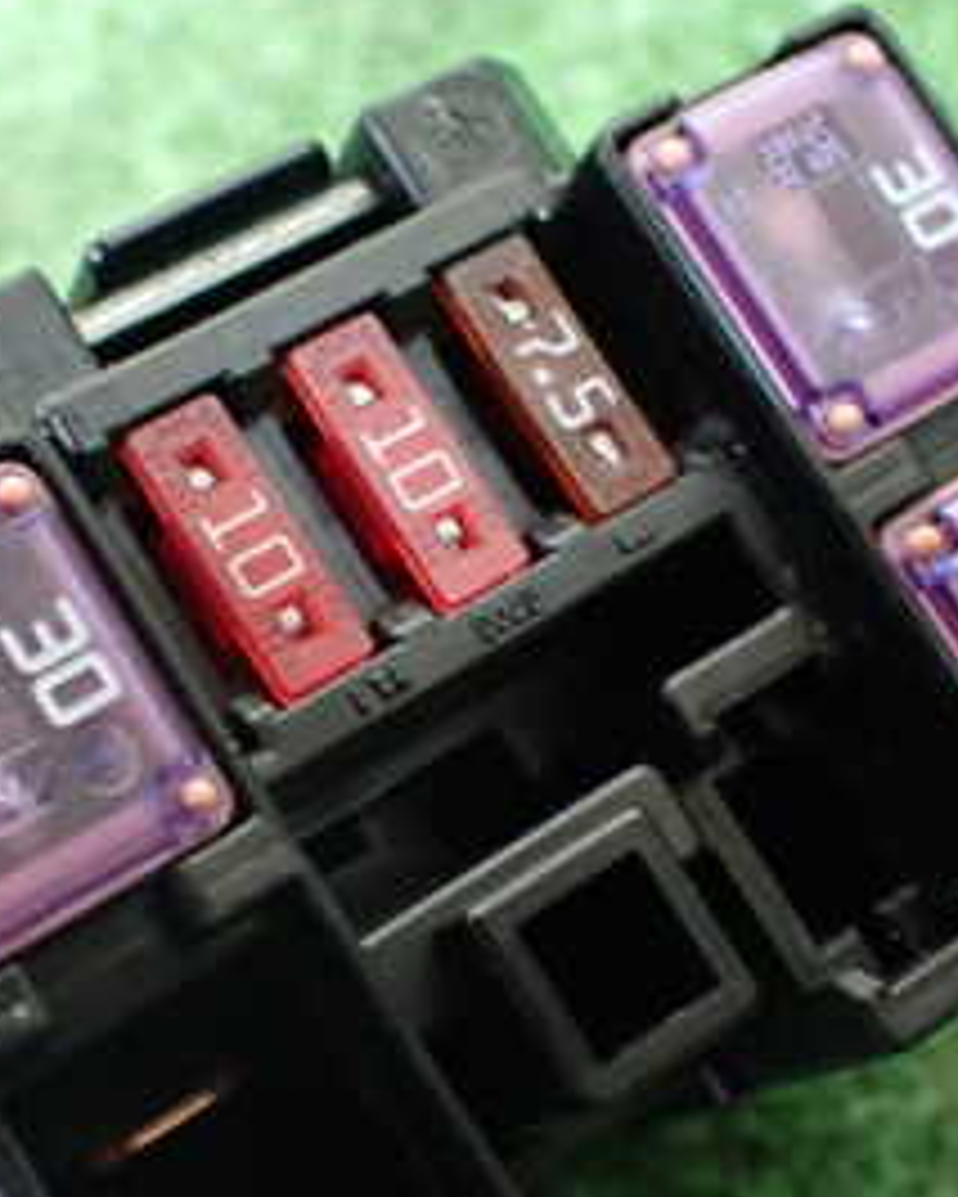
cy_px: 698
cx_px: 342
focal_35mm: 66
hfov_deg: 23.1
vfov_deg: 28.7
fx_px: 2338
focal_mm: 5.4
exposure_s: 1/40
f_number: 2.3
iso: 800
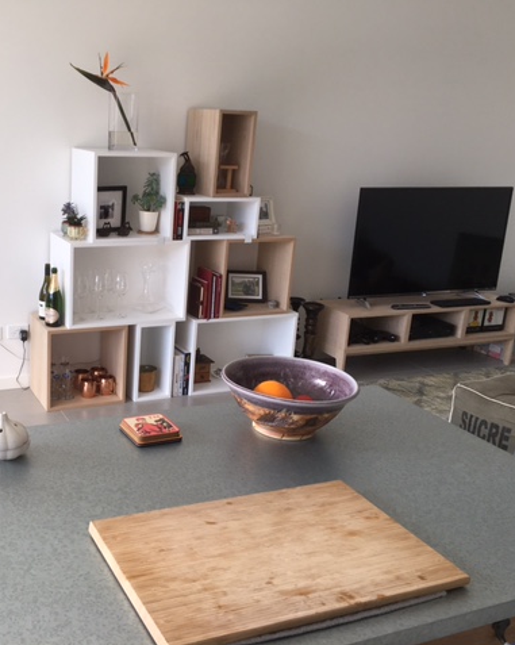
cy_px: 322
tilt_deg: -16.5
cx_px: 118
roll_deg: -2.2
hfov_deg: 38.0
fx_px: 725
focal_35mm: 38
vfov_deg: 48.0
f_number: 2.2
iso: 25
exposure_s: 1/100
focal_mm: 4.15
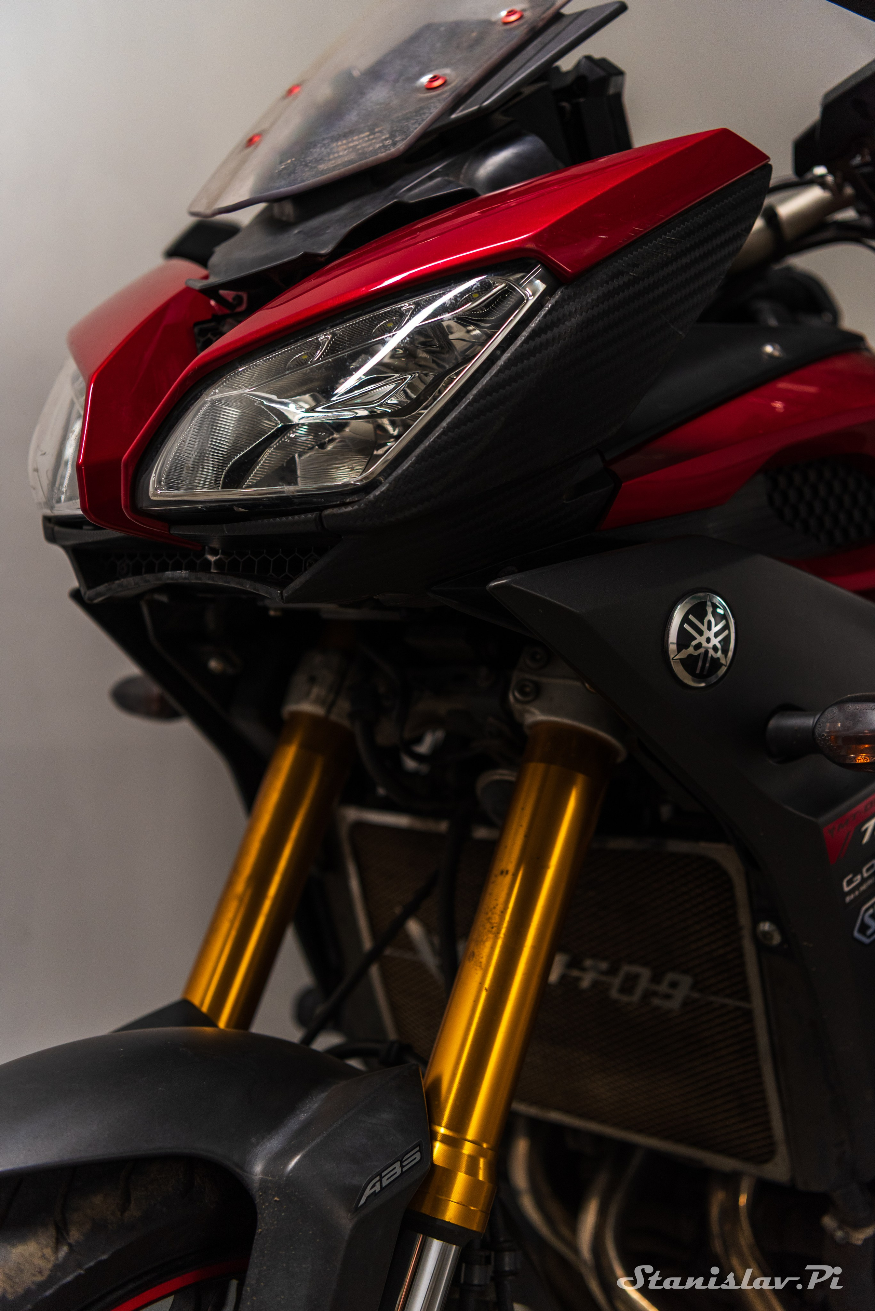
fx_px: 1384
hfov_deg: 35.1
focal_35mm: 38
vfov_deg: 50.7
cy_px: 656
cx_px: 438
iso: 500
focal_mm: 38
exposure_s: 1/100
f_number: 2.8
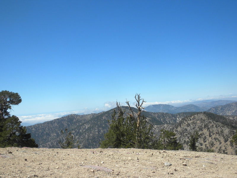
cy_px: 89
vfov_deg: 38.7
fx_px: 253
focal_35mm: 37
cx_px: 118
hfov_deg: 50.1
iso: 64
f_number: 10
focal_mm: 6.6
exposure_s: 1/107
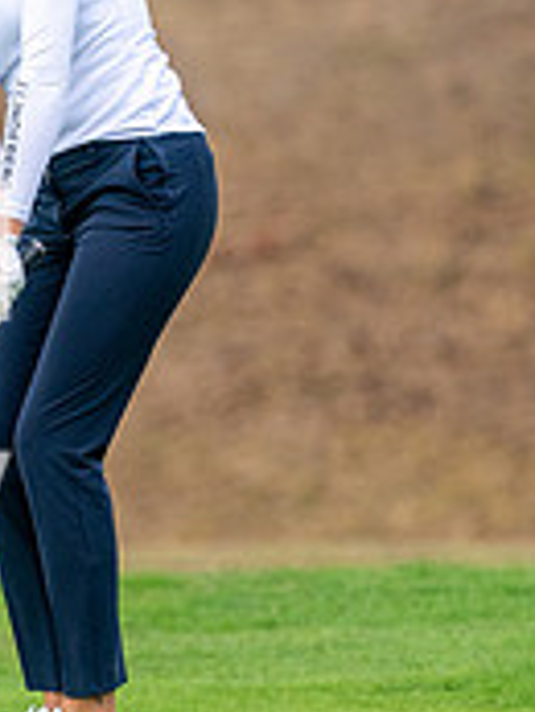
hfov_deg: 1.0
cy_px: 292
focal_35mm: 1448
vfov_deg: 1.4
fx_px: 29802
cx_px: -510
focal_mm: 300
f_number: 4.5
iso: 400
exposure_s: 1/2000
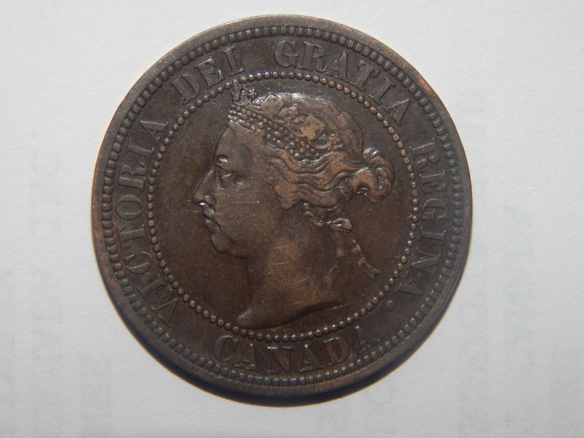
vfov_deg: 11.3
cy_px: 219
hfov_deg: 15.1
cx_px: 292
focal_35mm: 131
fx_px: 2210
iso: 200
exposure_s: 1/30
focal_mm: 23.4
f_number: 9.6
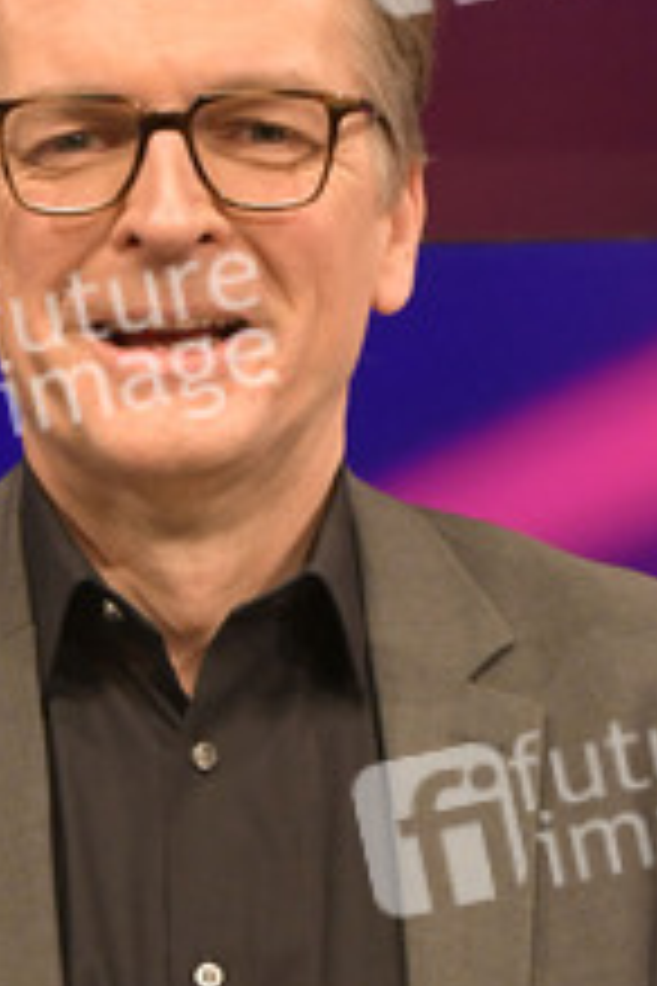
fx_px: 1697
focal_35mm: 62
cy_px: 585
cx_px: 176
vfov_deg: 32.3
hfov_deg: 21.7
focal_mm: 34
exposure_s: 1/200
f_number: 5.6
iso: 2000
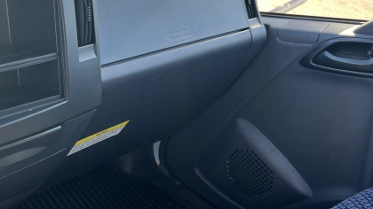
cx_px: 56
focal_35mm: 54
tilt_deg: -33.5
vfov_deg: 22.2
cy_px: 103
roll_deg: -13.7
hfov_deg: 36.7
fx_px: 534
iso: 40
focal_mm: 5.7
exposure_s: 1/121
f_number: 1.5
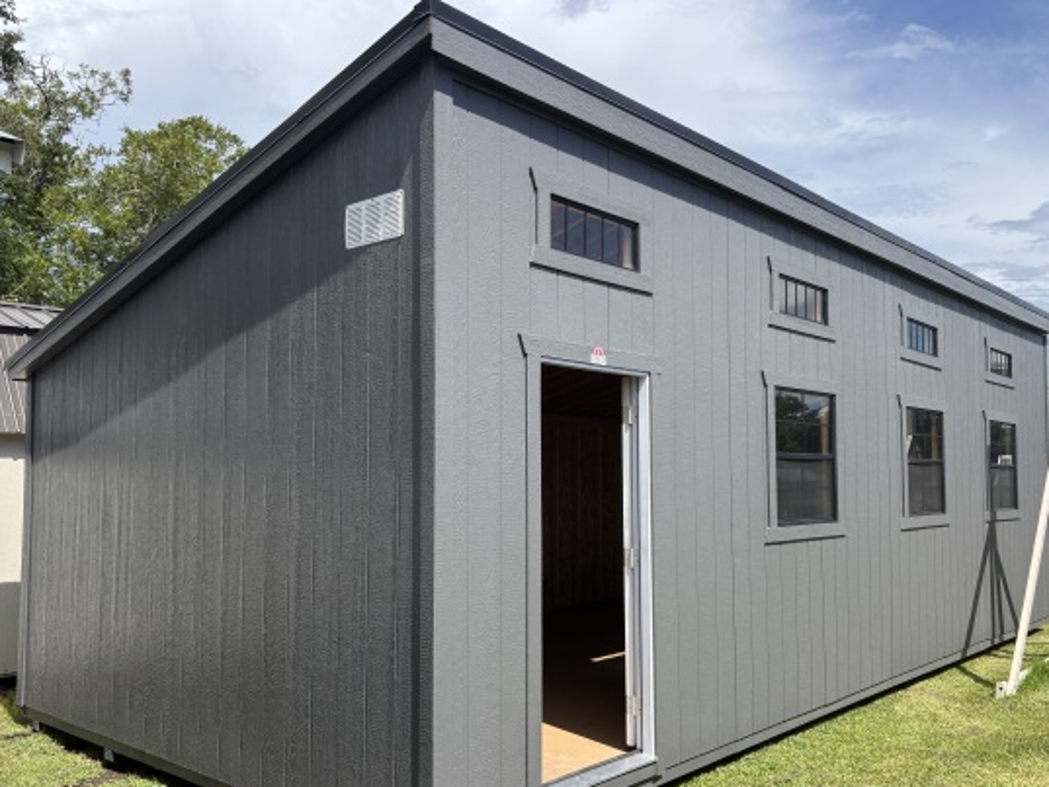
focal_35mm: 31
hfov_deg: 58.3
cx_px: 559
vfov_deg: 45.3
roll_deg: -0.7
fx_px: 940
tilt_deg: +2.9
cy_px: 453
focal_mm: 5.96
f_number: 1.6
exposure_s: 1/2778
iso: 50
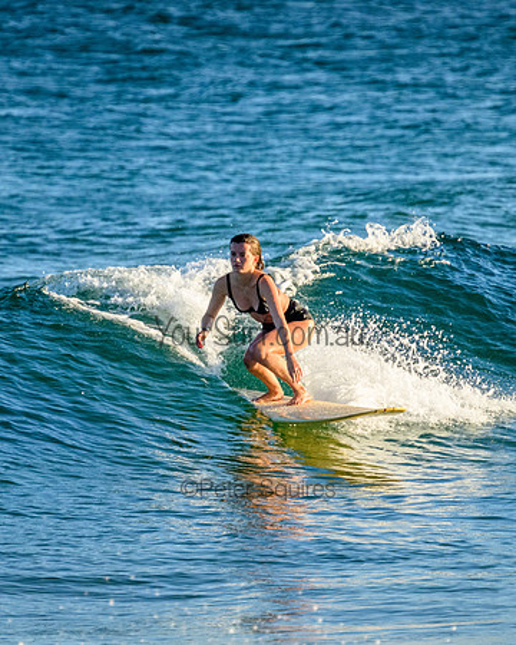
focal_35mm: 1126
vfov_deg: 1.7
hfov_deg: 1.4
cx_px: 258
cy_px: 322
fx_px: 21498
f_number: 11
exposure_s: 1/2000
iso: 2800
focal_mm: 800
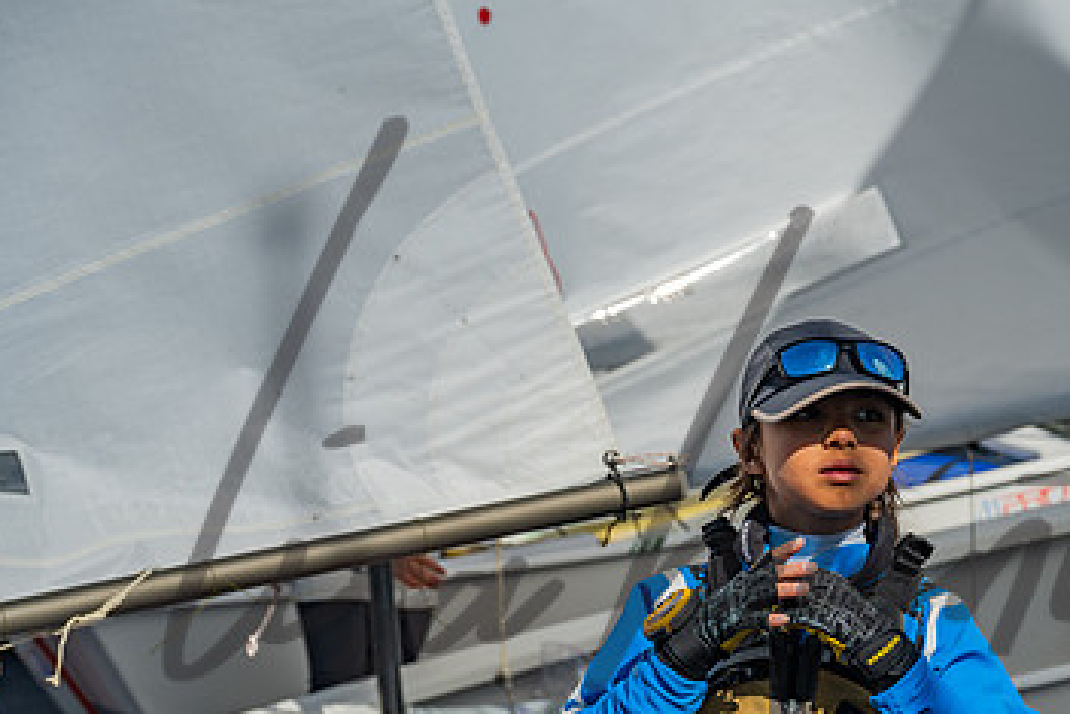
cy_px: 551
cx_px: 842
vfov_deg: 9.8
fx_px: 4163
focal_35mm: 140
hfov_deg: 14.6
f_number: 6.3
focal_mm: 85
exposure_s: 1/400
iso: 100
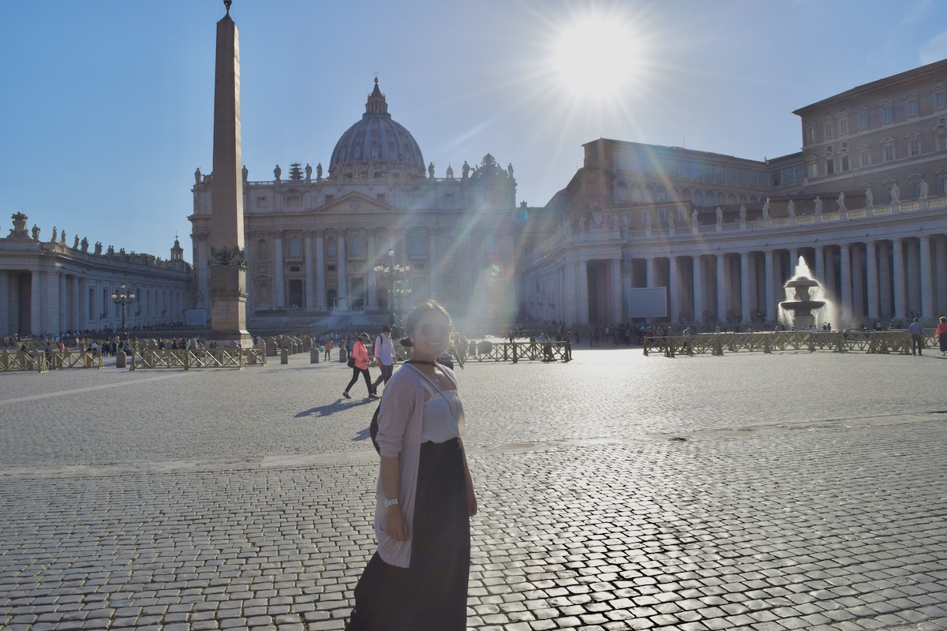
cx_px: 474
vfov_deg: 47.9
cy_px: 316
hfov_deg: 67.4
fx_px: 710
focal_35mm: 27
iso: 200
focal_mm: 18
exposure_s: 1/800
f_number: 14
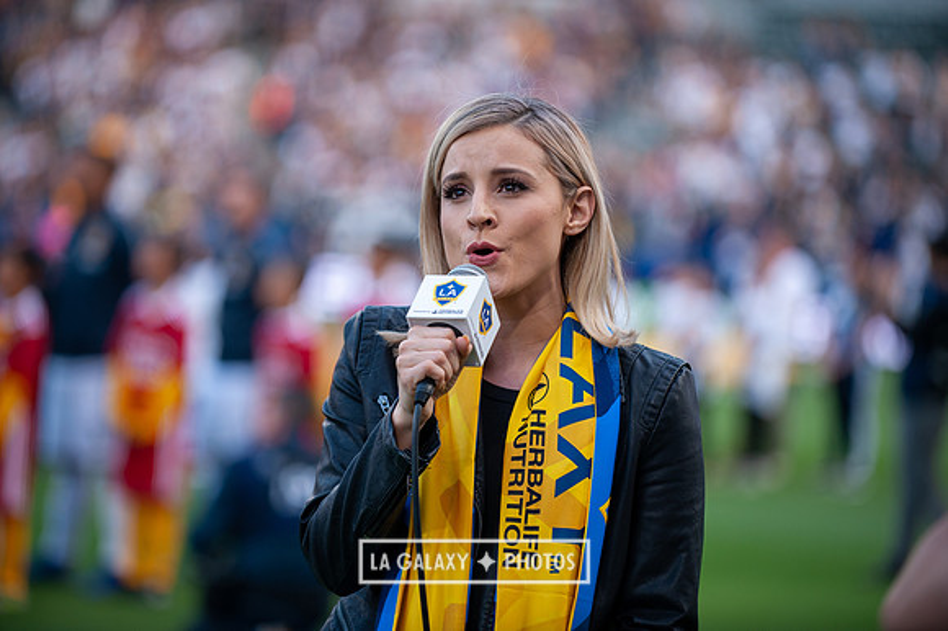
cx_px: 474
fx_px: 4211
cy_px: 316
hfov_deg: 12.8
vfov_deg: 8.6
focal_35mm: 160
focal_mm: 160
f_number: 2.8
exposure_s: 1/400
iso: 250
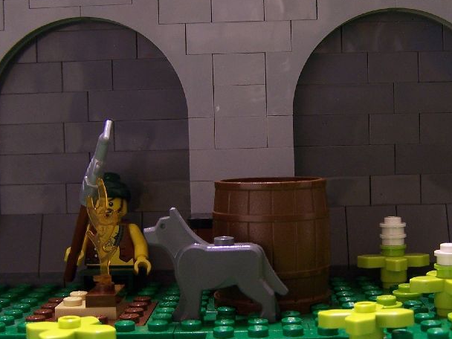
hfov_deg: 30.2
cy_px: 193
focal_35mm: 64
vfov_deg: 22.9
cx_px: 262
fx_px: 836
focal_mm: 6.3
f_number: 2.8
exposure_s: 1/3
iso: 80
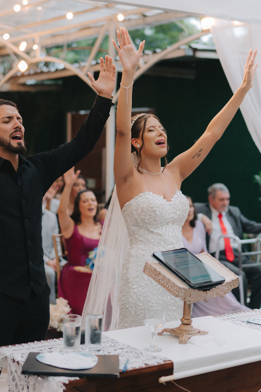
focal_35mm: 63
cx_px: 106
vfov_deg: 31.9
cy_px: 207
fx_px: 685
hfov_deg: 21.5
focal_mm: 35
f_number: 1.3
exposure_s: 1/250
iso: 320
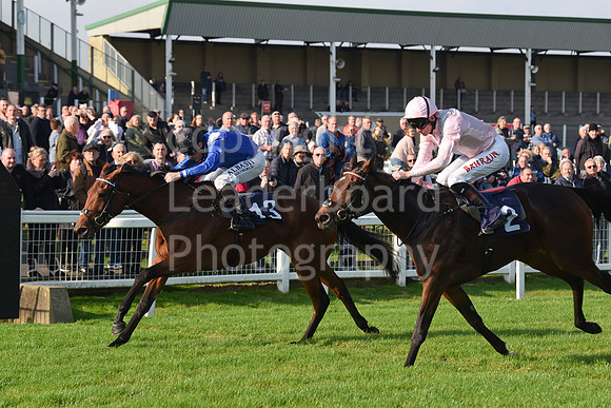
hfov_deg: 15.8
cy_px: 204
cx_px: 306
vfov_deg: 10.6
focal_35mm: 130
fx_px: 2207
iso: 640
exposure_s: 1/2500
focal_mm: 130
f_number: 6.3
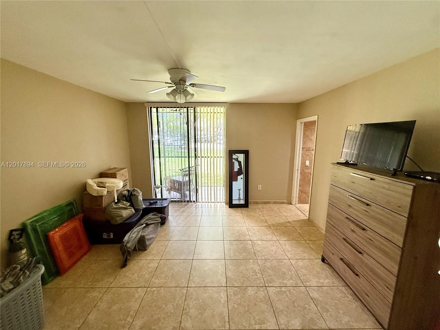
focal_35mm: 14
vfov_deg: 85.7
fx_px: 178
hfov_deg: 102.1
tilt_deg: -9.3
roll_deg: +1.3
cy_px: 165
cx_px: 220
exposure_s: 1/99
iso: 250
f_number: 2.2
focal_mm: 2.22
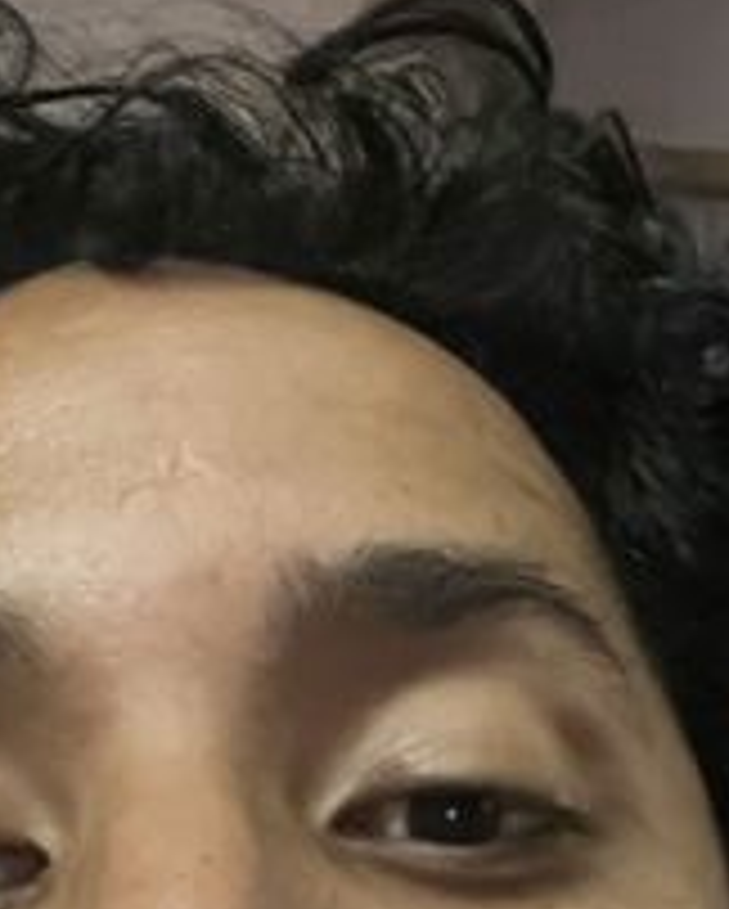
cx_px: 500
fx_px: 2289
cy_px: 970
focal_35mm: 85
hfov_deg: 18.0
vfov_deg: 21.4
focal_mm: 2.71
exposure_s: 1/15
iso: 1250
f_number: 2.2
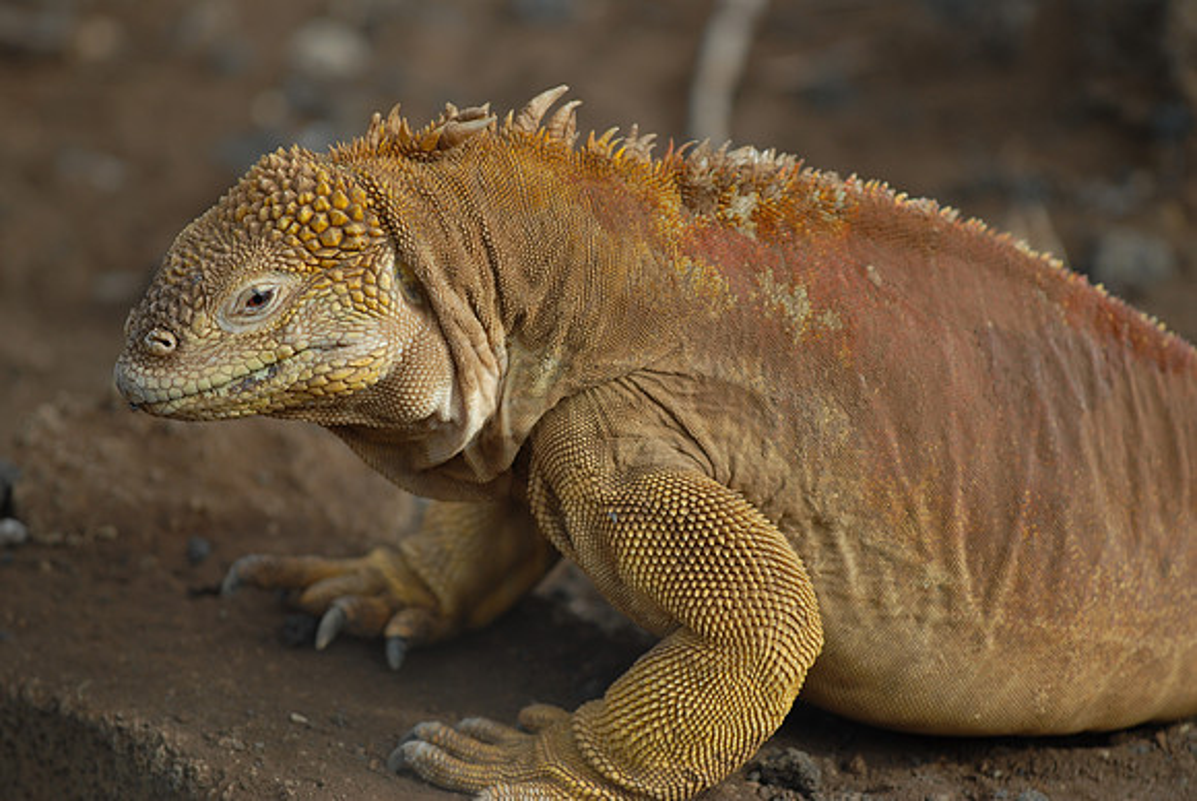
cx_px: 598
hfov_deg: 6.9
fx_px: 9985
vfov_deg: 4.6
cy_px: 400
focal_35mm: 300
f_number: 3.5
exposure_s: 1/320
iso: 100
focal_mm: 200
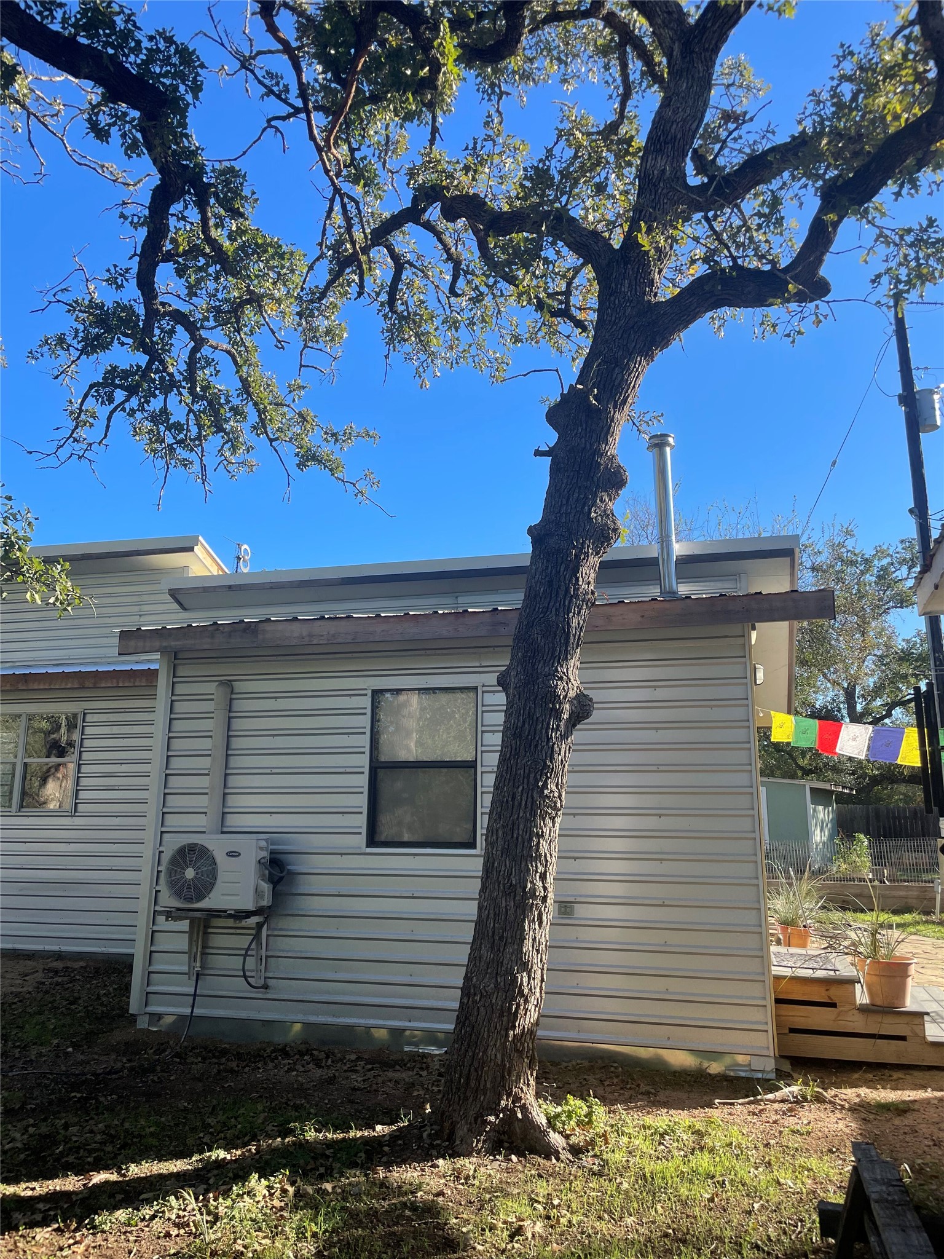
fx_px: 945
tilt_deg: +12.5
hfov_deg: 53.1
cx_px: 472
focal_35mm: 26
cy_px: 630
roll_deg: -0.1
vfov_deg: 67.3
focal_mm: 4.2
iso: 32
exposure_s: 1/1233
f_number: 1.6
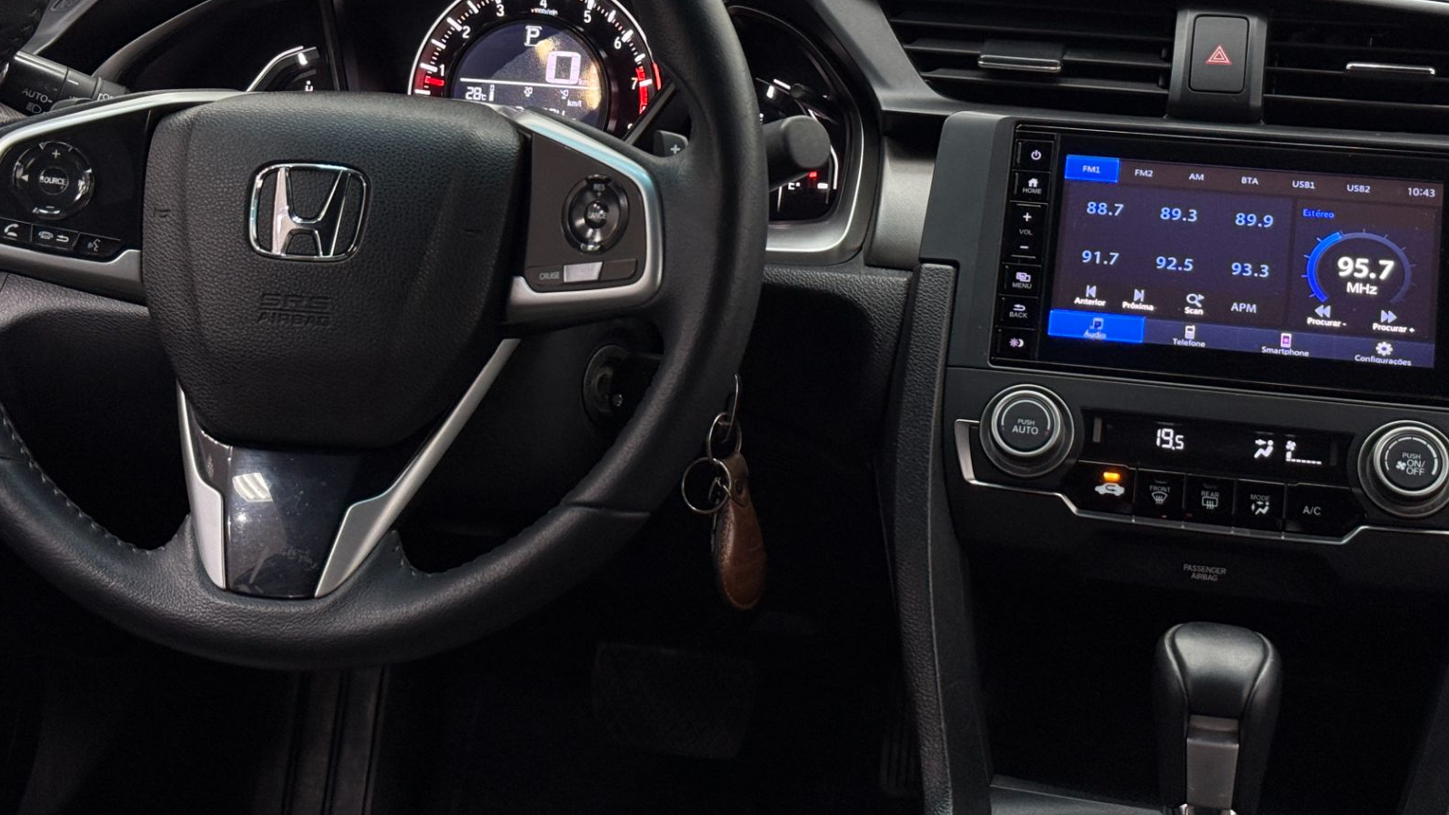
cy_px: 239
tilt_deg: -17.3
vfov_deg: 19.0
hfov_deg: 33.3
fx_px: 2420
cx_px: 715
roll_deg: -1.3
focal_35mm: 63
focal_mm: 6.76
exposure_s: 1/60
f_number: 1.78
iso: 160
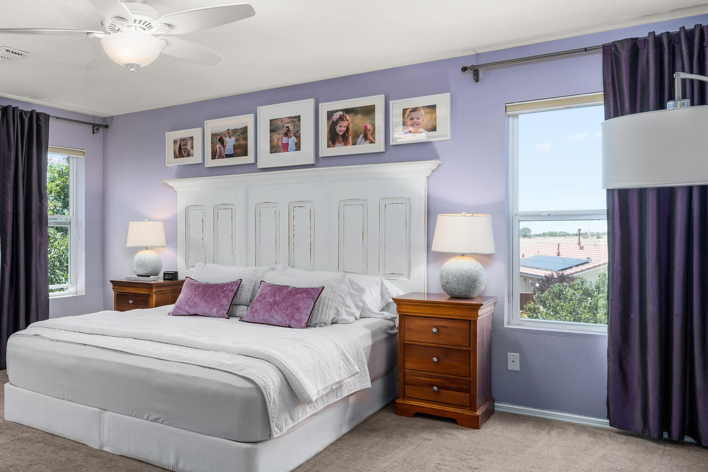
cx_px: 193
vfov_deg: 43.6
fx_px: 590
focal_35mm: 30
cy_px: 236
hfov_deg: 59.2
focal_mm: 20
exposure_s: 1/5
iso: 320
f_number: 9
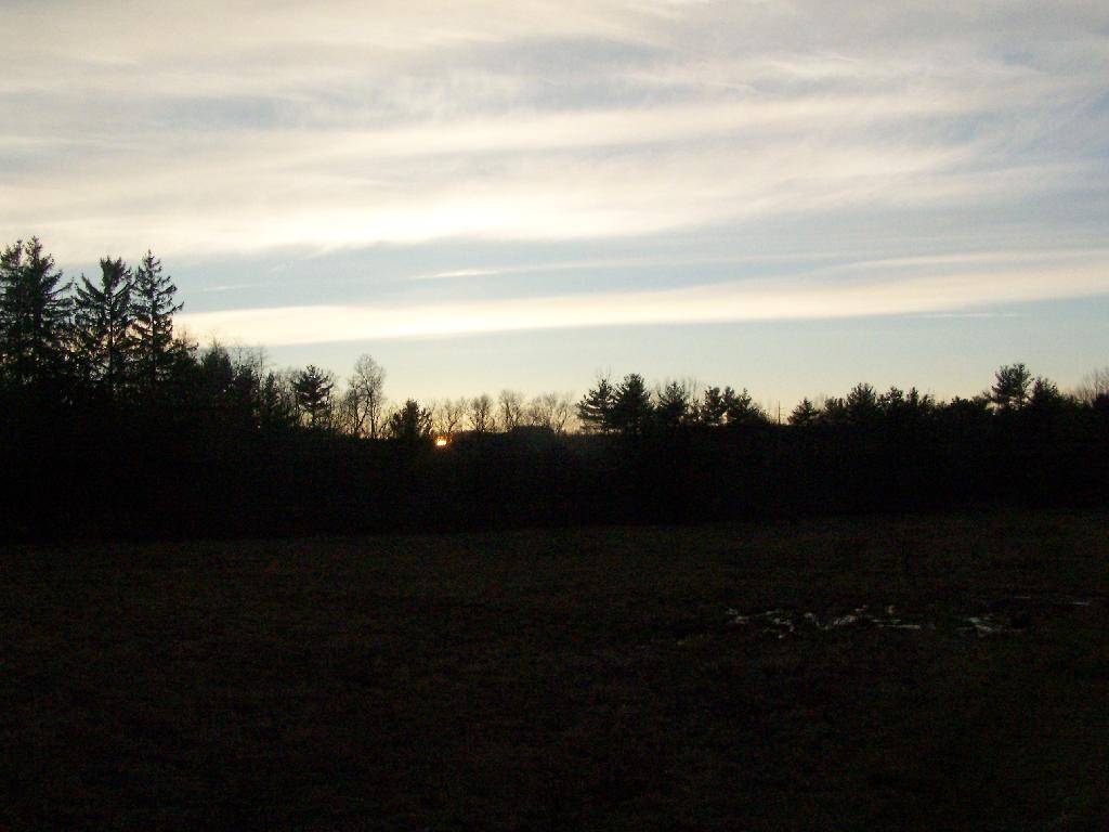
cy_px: 416
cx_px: 554
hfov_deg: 49.0
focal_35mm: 38
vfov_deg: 37.7
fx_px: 1217
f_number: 5.6
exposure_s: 1/1600
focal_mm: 6.3
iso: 400
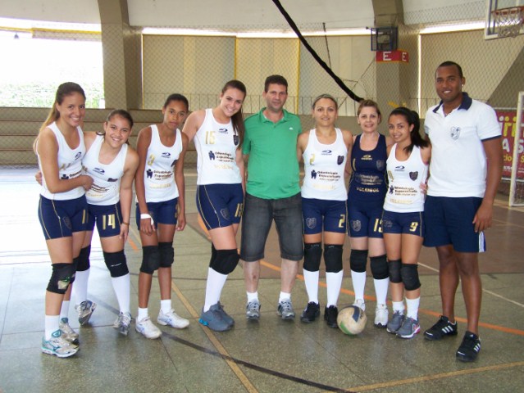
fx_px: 576
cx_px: 262
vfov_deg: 37.8
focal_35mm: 38
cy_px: 196
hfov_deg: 49.0
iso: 160
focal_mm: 6.3
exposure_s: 1/60
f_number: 2.8
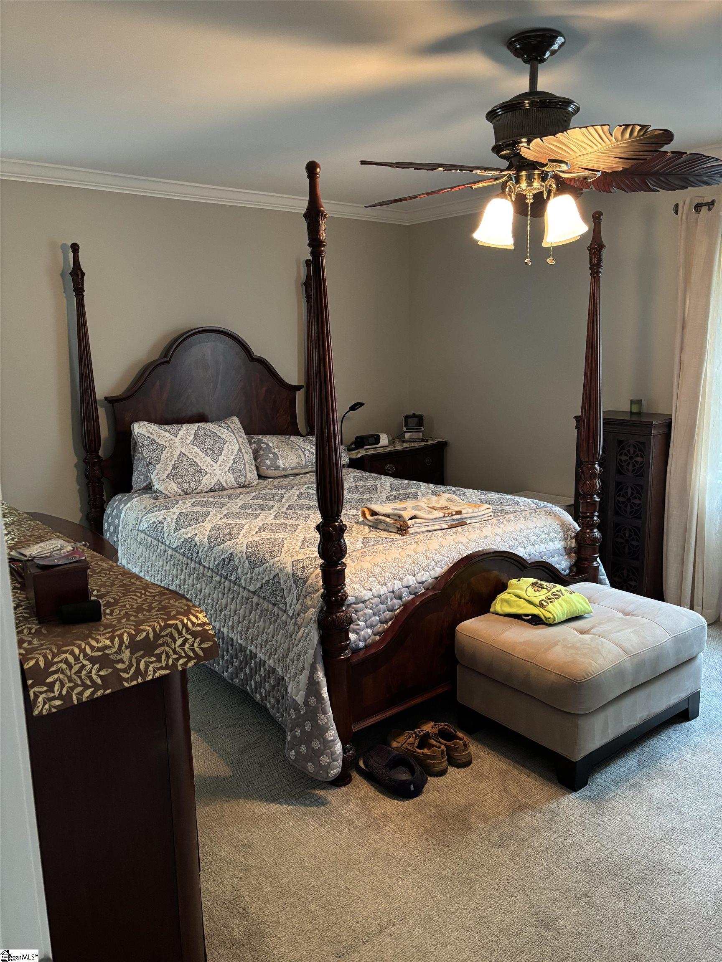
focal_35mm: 26
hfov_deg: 53.1
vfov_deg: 67.3
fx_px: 723
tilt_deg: -11.4
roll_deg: +1.4
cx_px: 361
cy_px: 481
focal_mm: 5.96
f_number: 1.6
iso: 500
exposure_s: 1/40
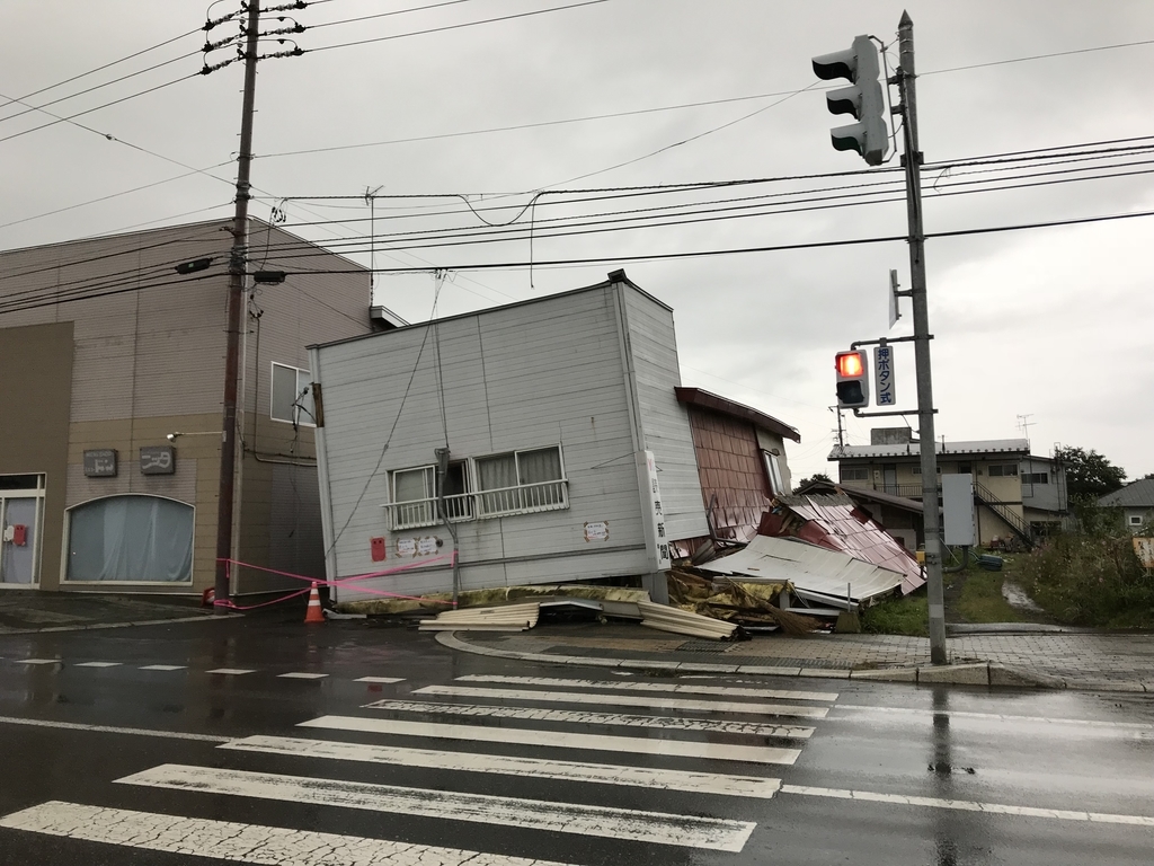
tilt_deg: +7.6
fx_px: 933
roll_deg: +1.0
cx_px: 577
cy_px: 433
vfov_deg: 49.7
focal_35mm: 28
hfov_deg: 63.4
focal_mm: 3.99
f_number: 1.8
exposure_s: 1/100
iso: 32
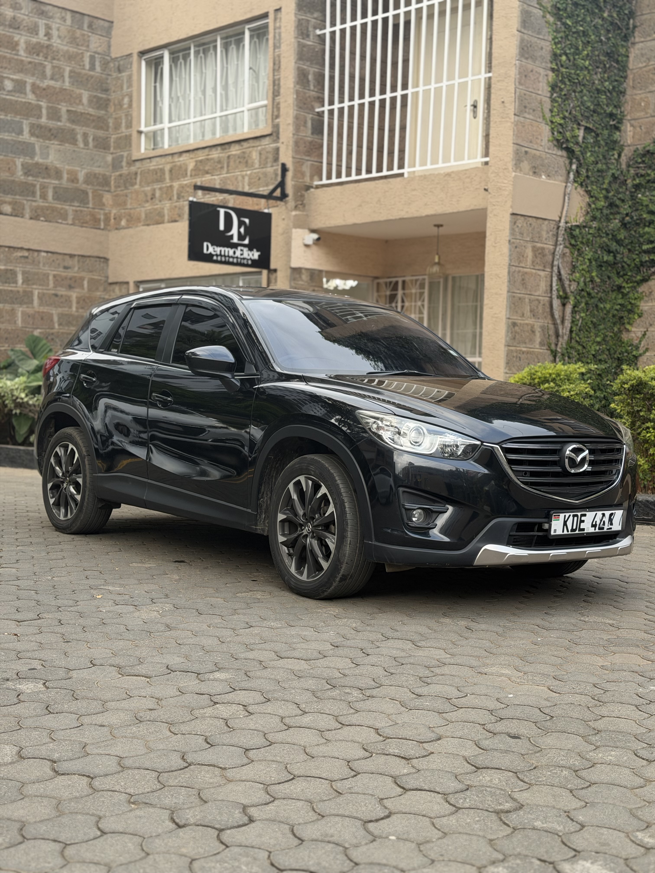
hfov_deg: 30.3
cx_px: 328
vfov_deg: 39.7
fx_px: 1211
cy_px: 436
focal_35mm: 48
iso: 64
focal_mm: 6.76
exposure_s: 1/121
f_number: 1.78
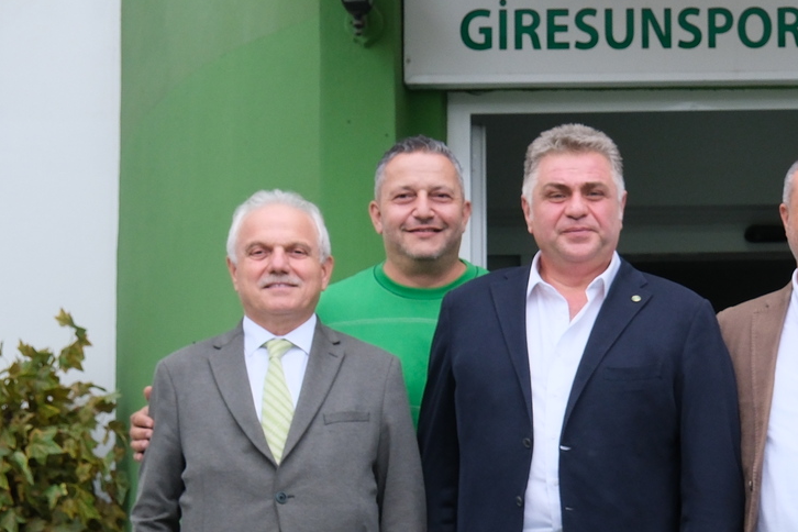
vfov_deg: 12.1
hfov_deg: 17.2
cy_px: 438
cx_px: 991
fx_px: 2505
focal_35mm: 113
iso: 1000
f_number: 5.6
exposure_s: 1/340
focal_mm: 27.4
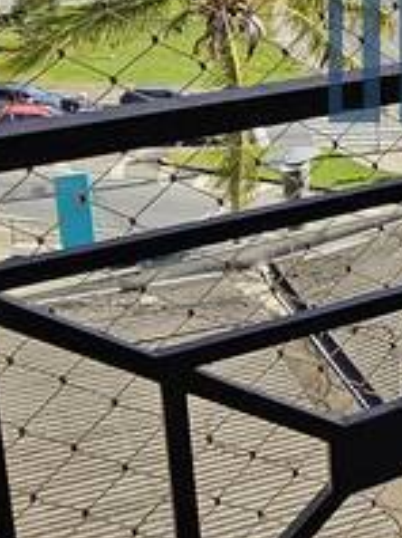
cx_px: 845
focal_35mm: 71
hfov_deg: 15.6
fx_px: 1102
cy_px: -49
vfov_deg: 25.5
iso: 50
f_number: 2.2
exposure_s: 1/1176
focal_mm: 2.2
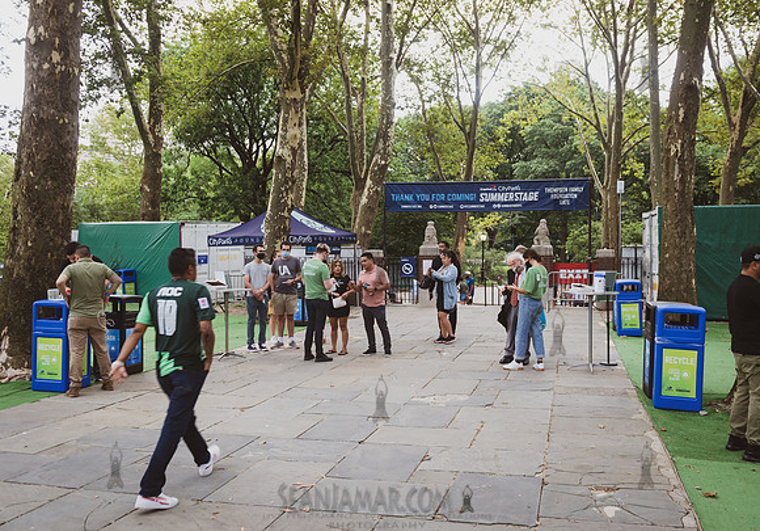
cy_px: 255
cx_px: 414
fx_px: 689
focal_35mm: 32
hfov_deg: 57.6
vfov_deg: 42.1
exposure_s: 1/50
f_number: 4.5
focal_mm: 29
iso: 500
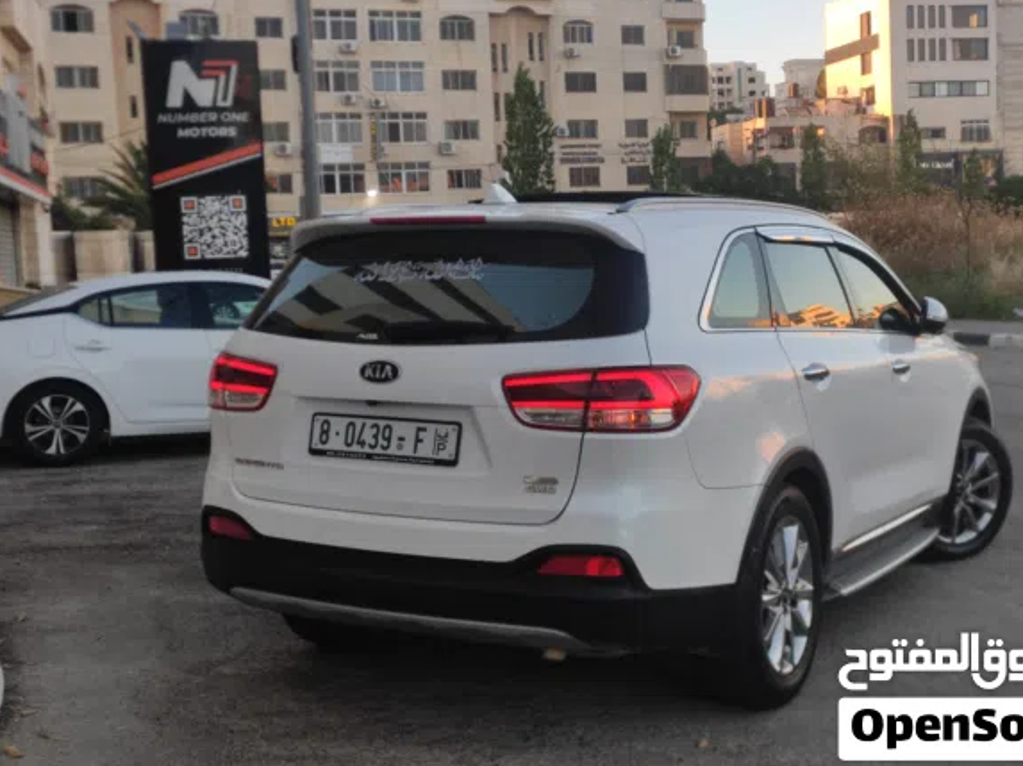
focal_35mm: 19
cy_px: 375
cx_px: 570
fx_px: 561
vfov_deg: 68.6
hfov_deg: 84.4
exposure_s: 1/100
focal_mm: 4.74
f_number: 1.79
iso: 56
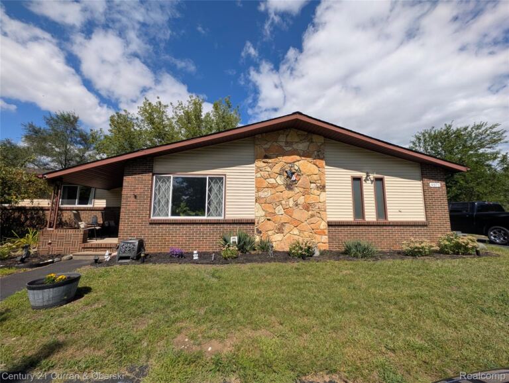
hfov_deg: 110.5
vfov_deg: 94.6
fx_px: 177
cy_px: 192
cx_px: 254
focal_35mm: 12
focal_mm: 2.02
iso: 51
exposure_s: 1/4184
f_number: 1.7
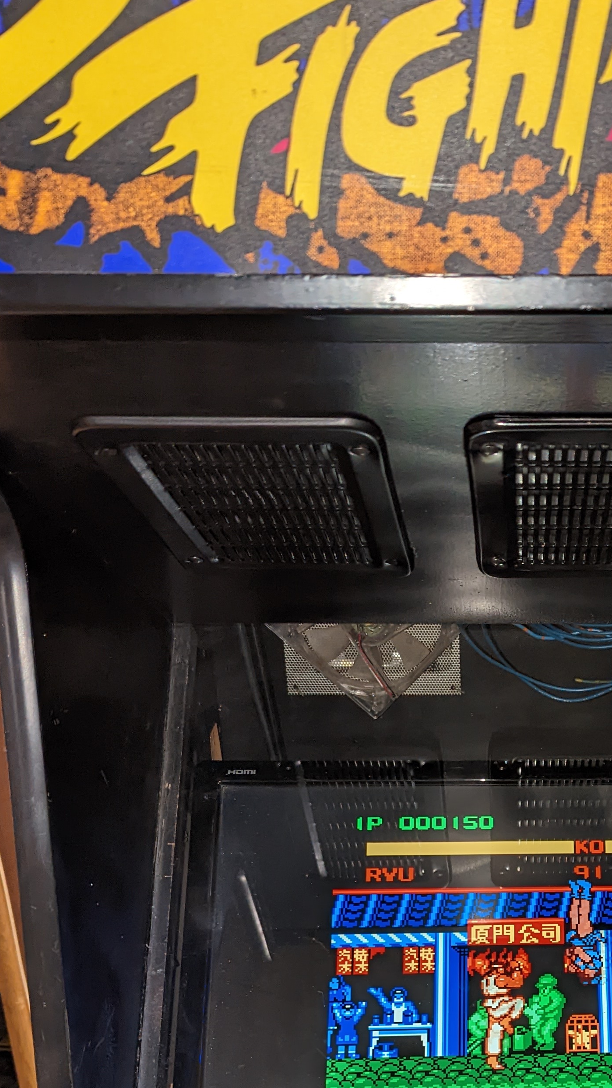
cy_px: 842
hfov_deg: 26.5
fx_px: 1240
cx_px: 583
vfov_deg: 45.4
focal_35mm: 43
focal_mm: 6.81
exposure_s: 1/99.3
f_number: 1.85
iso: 382
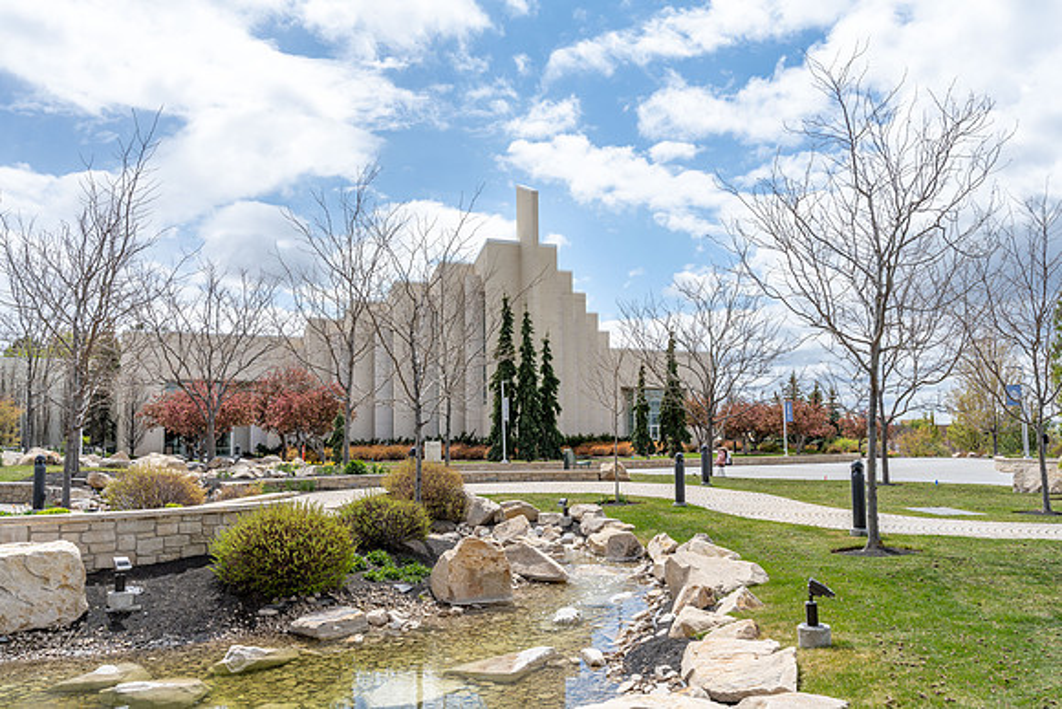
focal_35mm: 30
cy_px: 354
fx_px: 885
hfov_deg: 61.9
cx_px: 531
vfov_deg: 43.6
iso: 80
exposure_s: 1/320
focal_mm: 30
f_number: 8
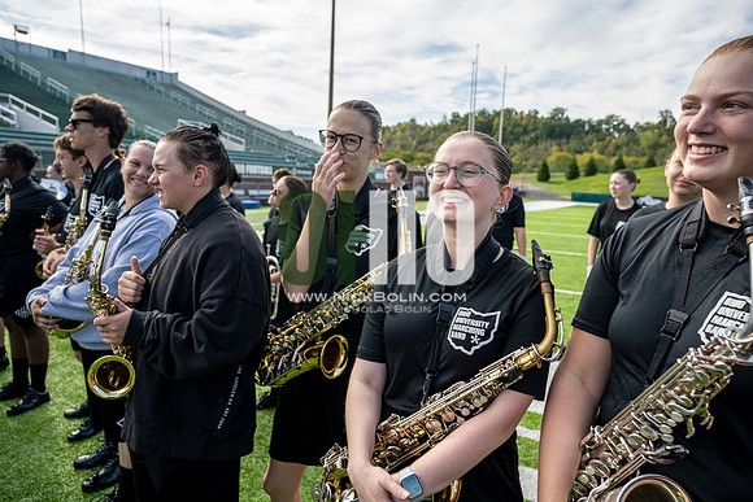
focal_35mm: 24
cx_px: 376
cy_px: 251
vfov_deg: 53.2
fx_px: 502
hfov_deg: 73.7
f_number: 4.5
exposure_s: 1/250
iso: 64
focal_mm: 24
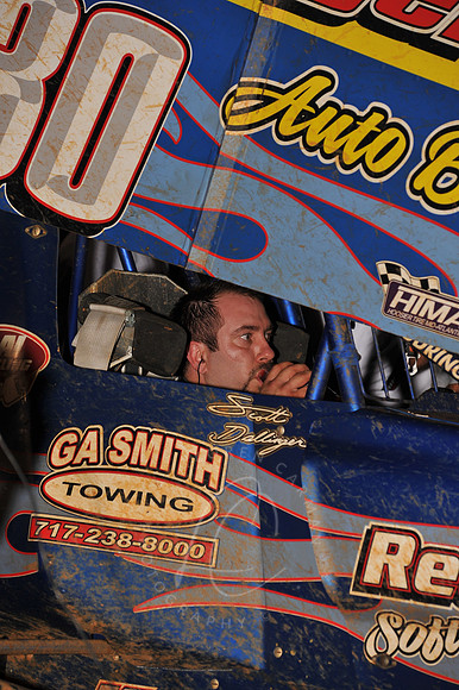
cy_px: 345
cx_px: 230
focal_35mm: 200
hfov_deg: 6.9
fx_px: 3829
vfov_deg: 10.3
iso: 500
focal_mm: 200
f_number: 7.1
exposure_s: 1/250
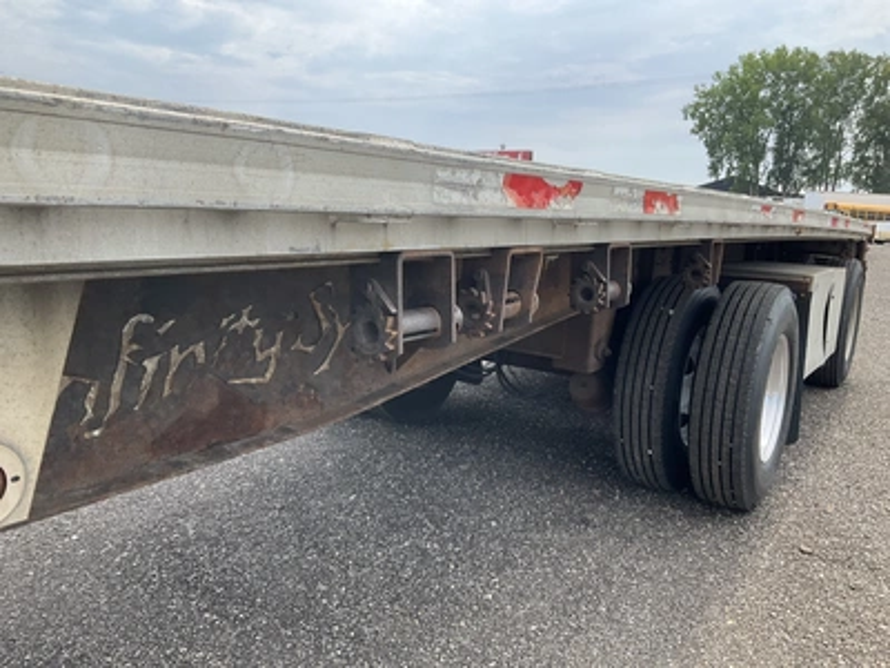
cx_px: 445
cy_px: 334
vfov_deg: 48.2
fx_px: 746
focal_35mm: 29
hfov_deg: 61.7
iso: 25
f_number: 1.8
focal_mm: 3
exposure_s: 1/606
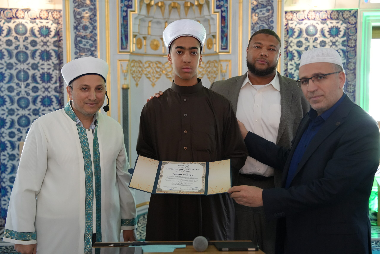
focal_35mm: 54
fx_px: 570
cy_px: 127
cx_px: 190
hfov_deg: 36.9
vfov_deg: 25.1
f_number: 4
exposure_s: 1/160
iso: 6400
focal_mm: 54
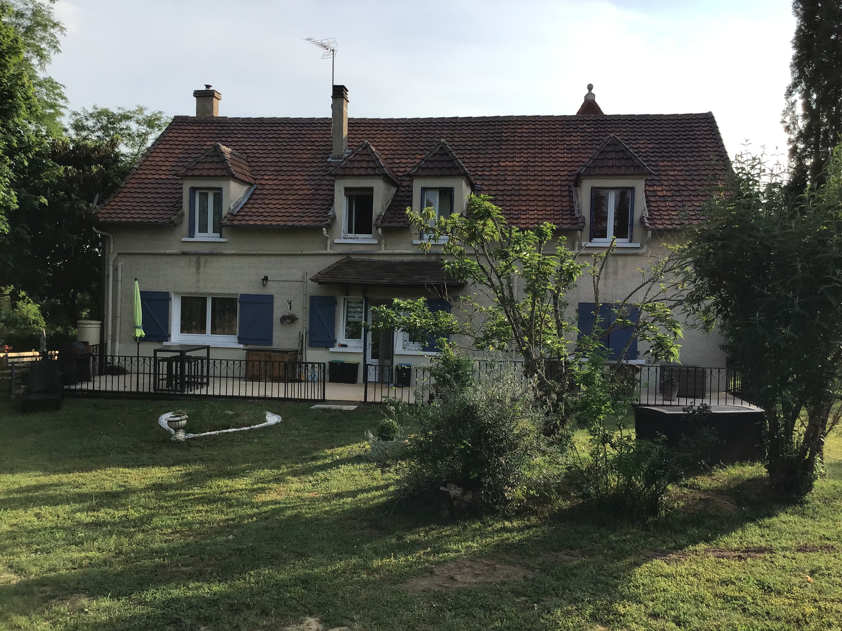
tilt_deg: -1.4
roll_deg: -1.6
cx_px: 421
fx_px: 754
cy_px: 316
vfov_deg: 45.4
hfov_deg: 58.4
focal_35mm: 31
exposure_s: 1/895
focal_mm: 3.3
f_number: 2.4
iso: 25
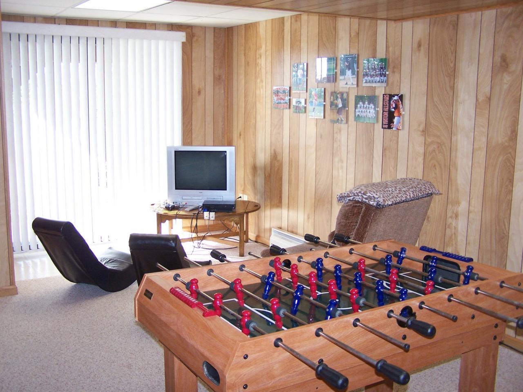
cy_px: 196
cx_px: 262
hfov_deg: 49.0
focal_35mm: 38
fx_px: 574
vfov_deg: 37.7
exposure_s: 1/60
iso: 140
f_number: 2.8
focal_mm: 6.3
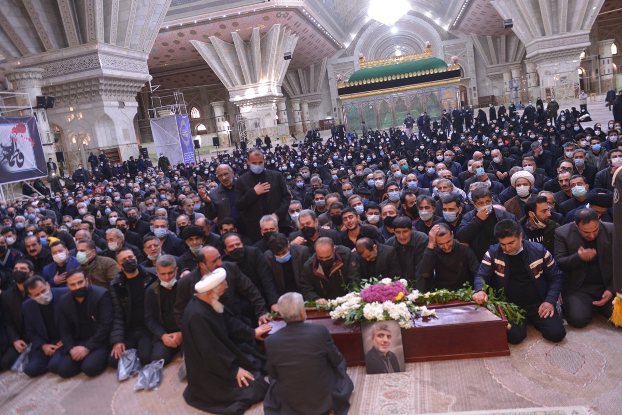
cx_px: 311
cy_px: 208
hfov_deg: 60.3
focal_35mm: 31
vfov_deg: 42.3
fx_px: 536
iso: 1250
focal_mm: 31
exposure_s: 1/50
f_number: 3.5
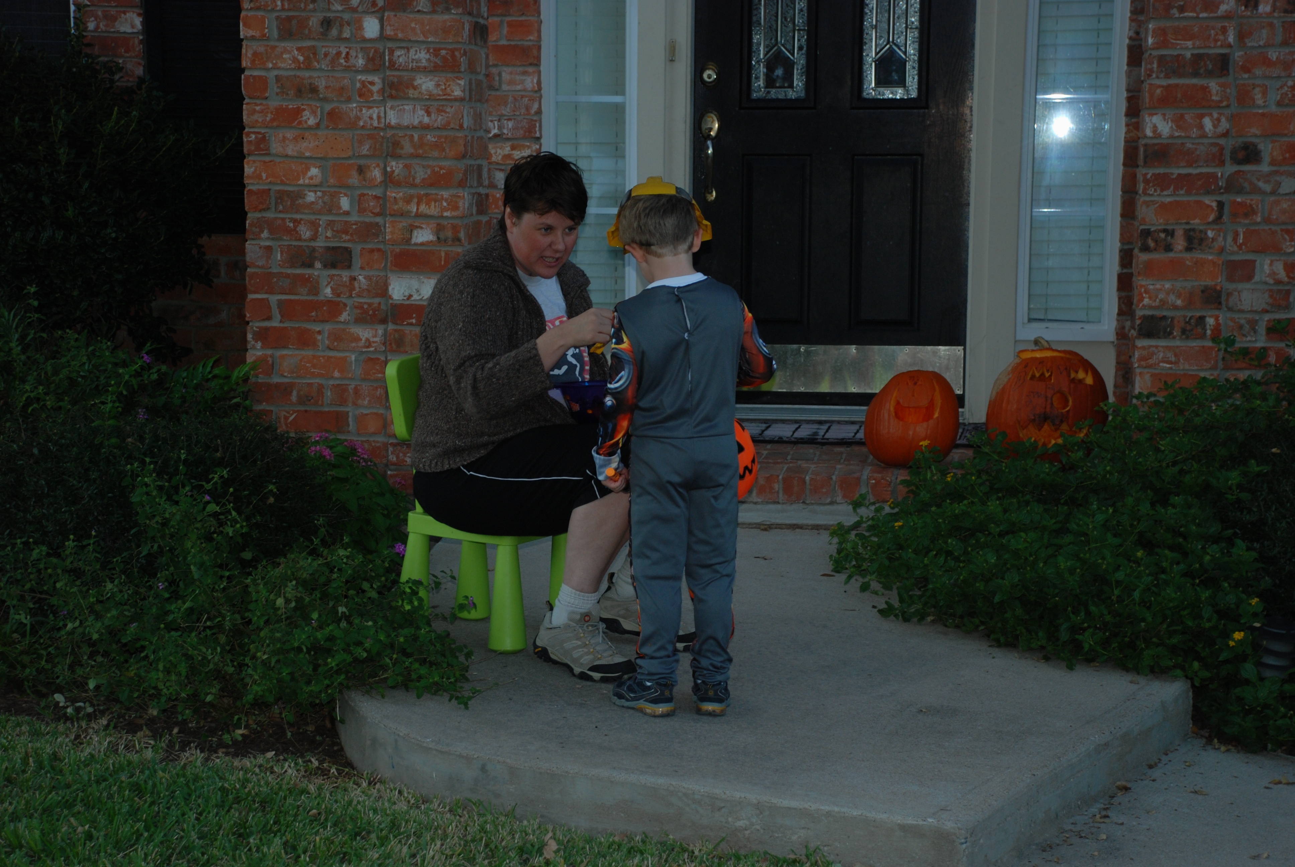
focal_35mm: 93
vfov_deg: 14.7
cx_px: 648
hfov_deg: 21.9
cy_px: 434
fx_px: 3349
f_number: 5.3
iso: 200
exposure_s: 1/60
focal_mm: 62
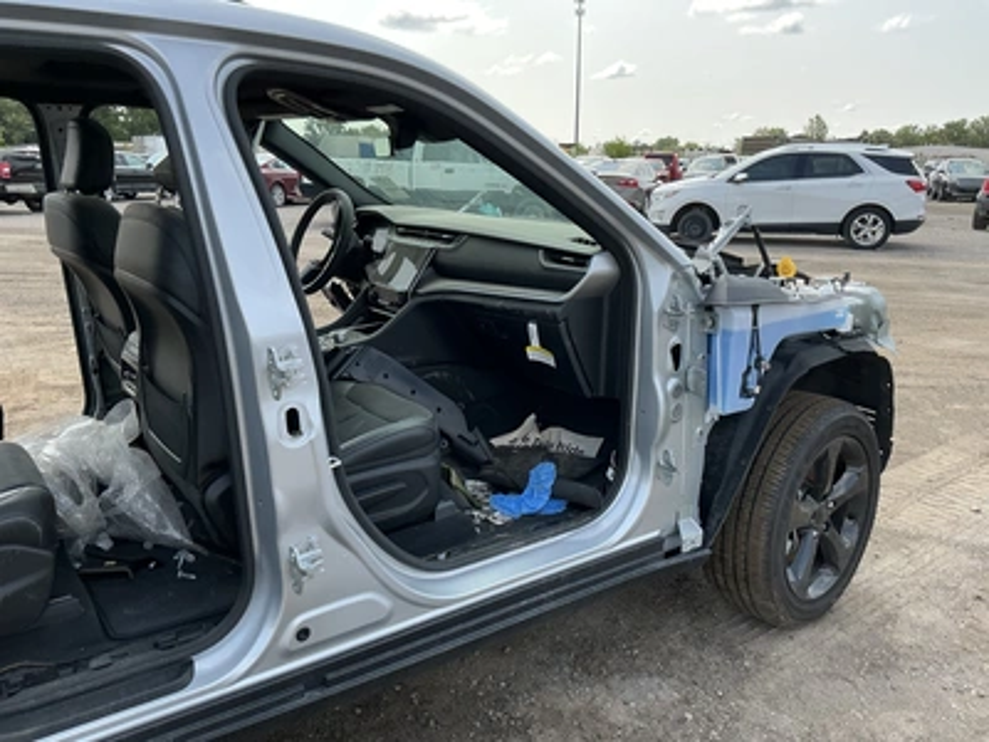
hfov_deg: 63.4
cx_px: 494
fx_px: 800
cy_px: 371
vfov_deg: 49.7
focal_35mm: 28
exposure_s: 1/465
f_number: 1.8
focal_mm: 3
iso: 25
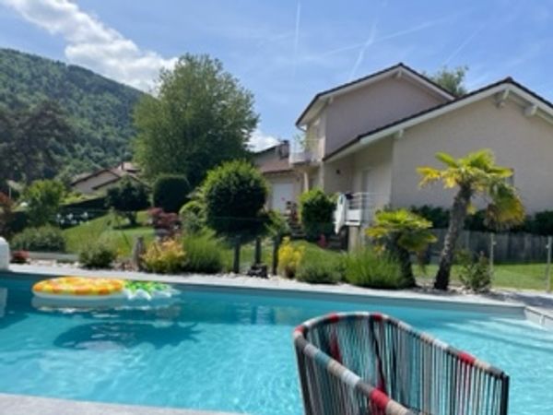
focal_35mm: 26
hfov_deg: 67.3
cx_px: 276
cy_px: 208
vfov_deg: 53.1
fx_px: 415
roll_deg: -2.8
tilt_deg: +3.3
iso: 32
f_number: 1.6
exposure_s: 1/3861
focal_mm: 4.2
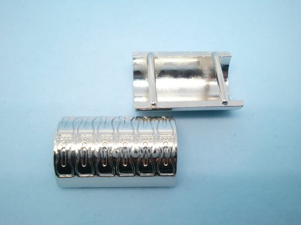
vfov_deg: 41.8
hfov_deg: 54.0
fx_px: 296
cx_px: 150
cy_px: 112
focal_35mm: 34
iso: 100
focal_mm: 5.58
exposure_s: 1/60
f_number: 2.8
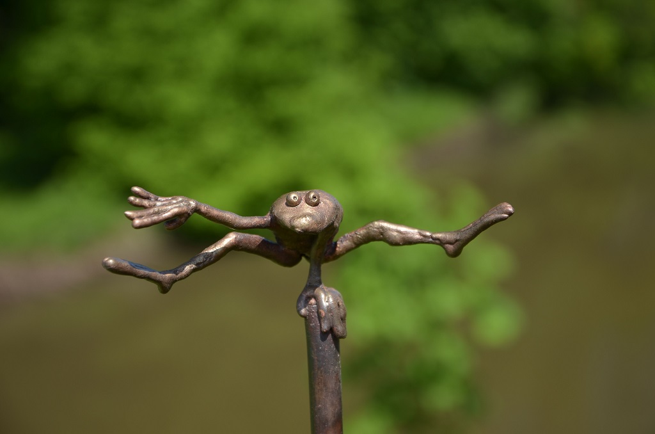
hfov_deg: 20.7
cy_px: 217
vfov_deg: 13.8
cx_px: 328
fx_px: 1797
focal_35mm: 99
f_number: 5.6
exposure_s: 1/125
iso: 100
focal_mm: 66
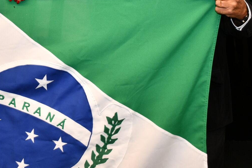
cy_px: -30
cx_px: 45
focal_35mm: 91
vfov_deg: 14.6
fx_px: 637
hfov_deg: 22.0
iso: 200
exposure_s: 1/60
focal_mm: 24
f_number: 4
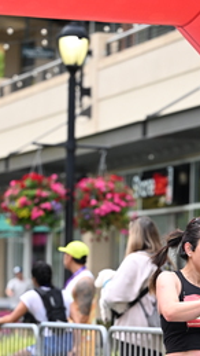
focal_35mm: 209
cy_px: 297
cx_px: 184
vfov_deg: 10.3
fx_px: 1967
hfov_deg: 5.8
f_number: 2.8
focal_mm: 94
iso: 640
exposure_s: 1/2000
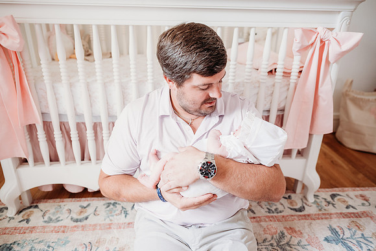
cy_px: 126
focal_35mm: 24
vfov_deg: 53.2
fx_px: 251
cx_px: 188
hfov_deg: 73.7
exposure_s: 1/200
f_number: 2.8
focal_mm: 24
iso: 1000
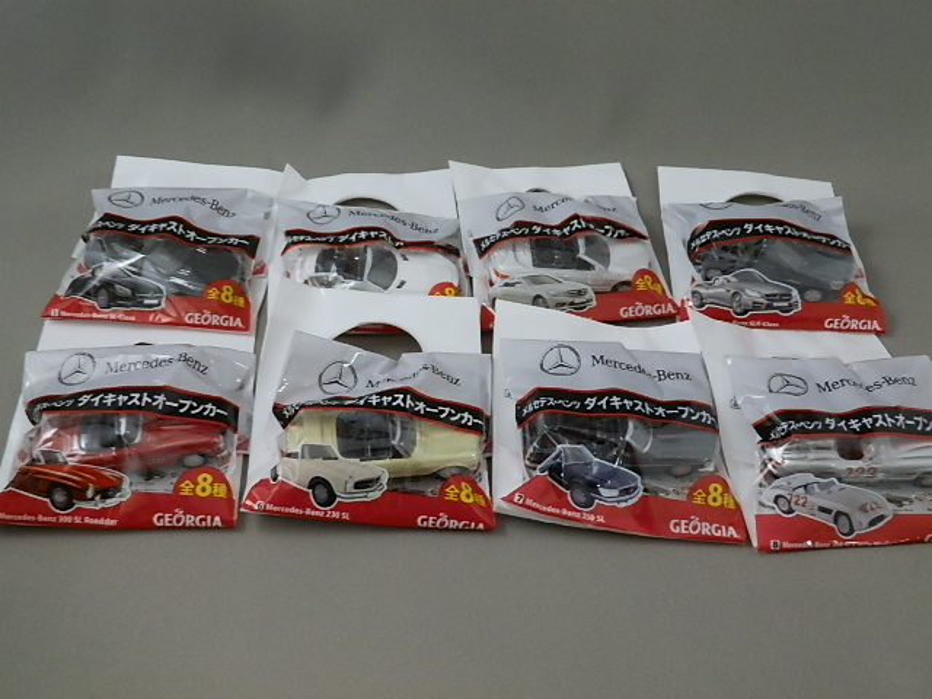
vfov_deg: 41.8
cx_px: 466
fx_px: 915
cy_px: 350
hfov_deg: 54.0
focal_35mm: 34
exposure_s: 1/15
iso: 200
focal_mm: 6.17
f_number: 3.5
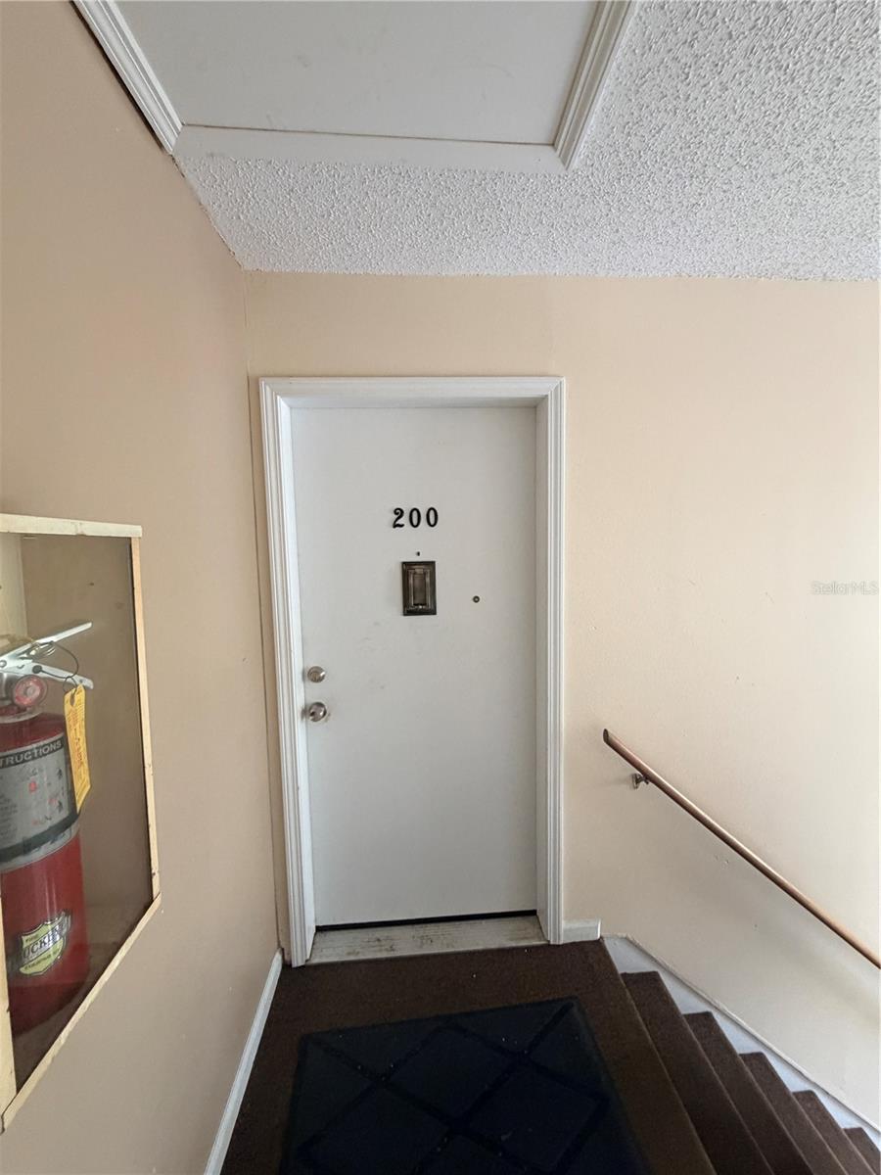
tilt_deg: -5.1
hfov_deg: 85.7
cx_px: 440
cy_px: 588
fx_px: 475
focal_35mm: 14
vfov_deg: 102.1
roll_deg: +0.6
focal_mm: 2.22
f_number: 2.2
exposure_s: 1/80
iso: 320
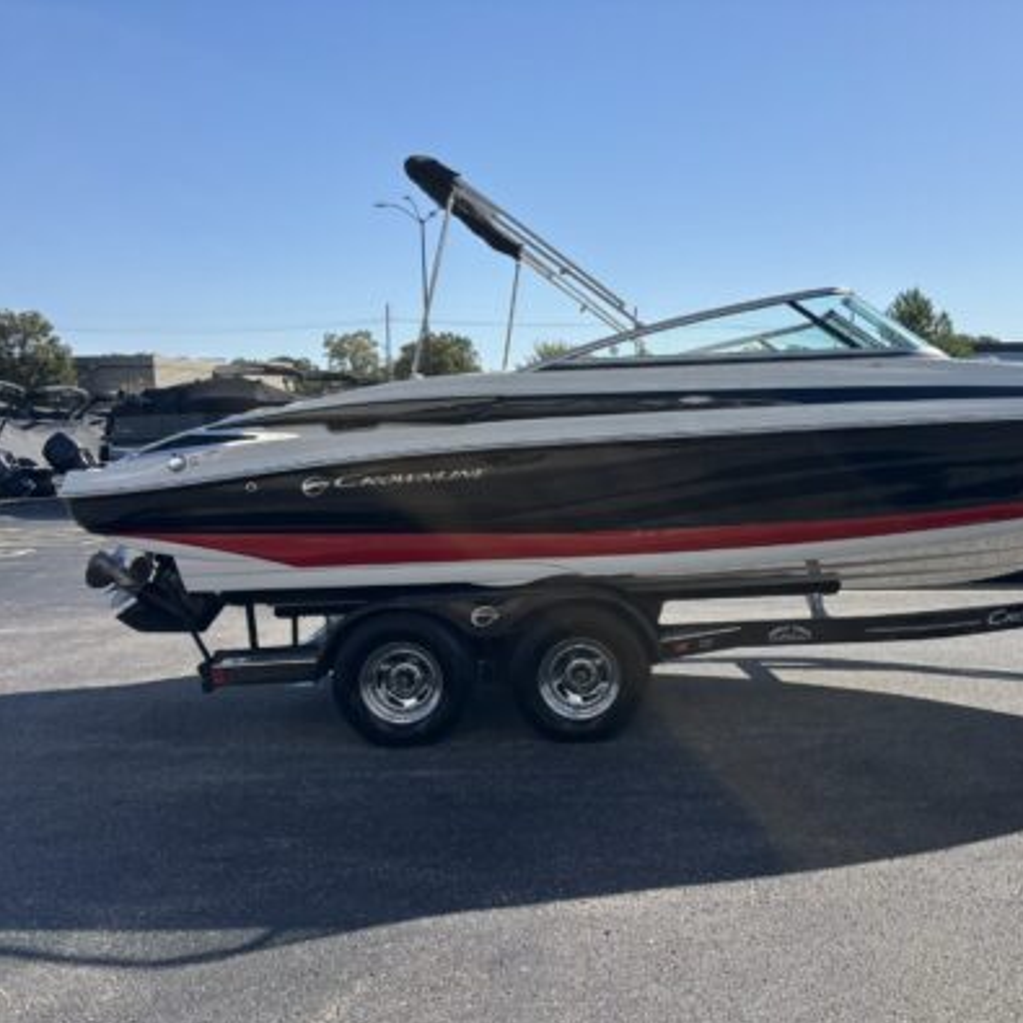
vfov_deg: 52.5
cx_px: 685
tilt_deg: -4.7
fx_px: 1036
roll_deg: +0.6
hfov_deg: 51.5
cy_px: 515
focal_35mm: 31
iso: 50
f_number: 1.6
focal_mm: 5.96
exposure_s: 1/3788
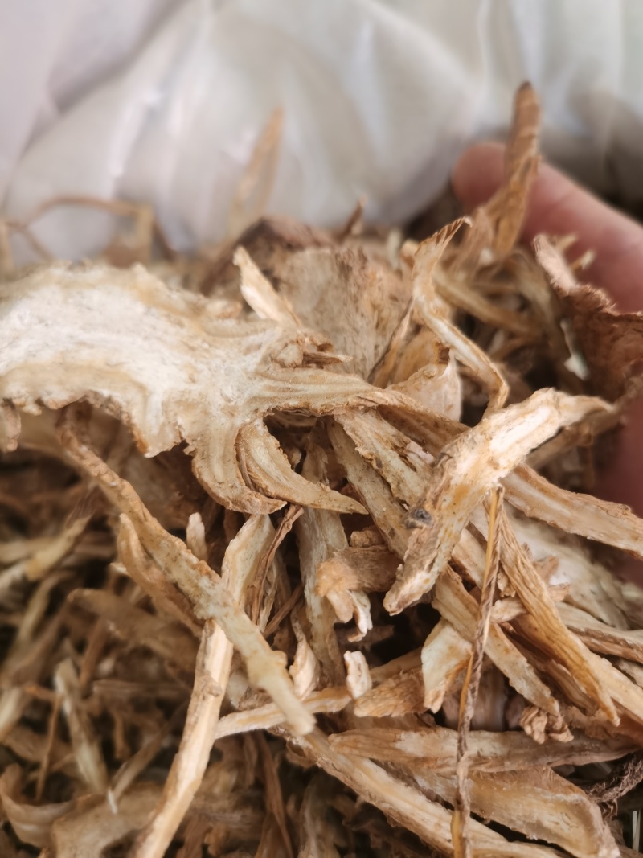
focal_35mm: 27
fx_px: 669
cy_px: 429
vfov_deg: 65.3
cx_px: 322
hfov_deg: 51.3
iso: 320
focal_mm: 5.58
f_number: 1.8
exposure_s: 1/30
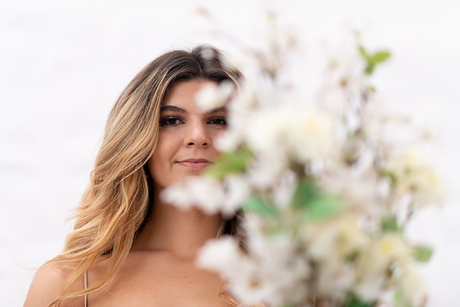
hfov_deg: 19.5
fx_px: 1342
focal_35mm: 105
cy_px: 154
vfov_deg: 13.0
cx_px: 230
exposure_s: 1/160
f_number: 2
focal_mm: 105
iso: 250
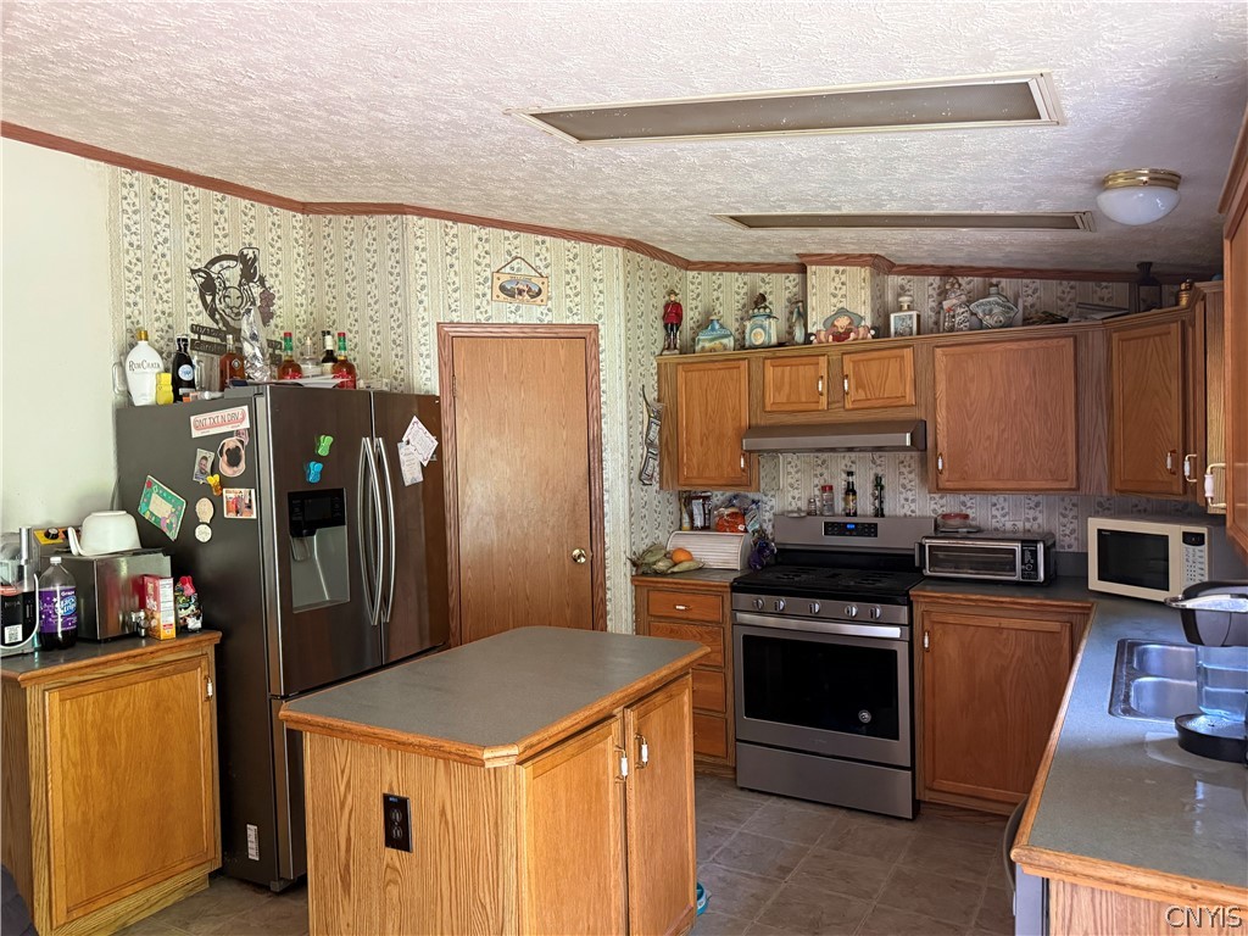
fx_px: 865
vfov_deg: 56.8
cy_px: 468
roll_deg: +1.2
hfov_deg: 71.6
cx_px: 624
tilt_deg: -0.9
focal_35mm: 24
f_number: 1.78
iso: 400
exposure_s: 1/60
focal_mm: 6.76
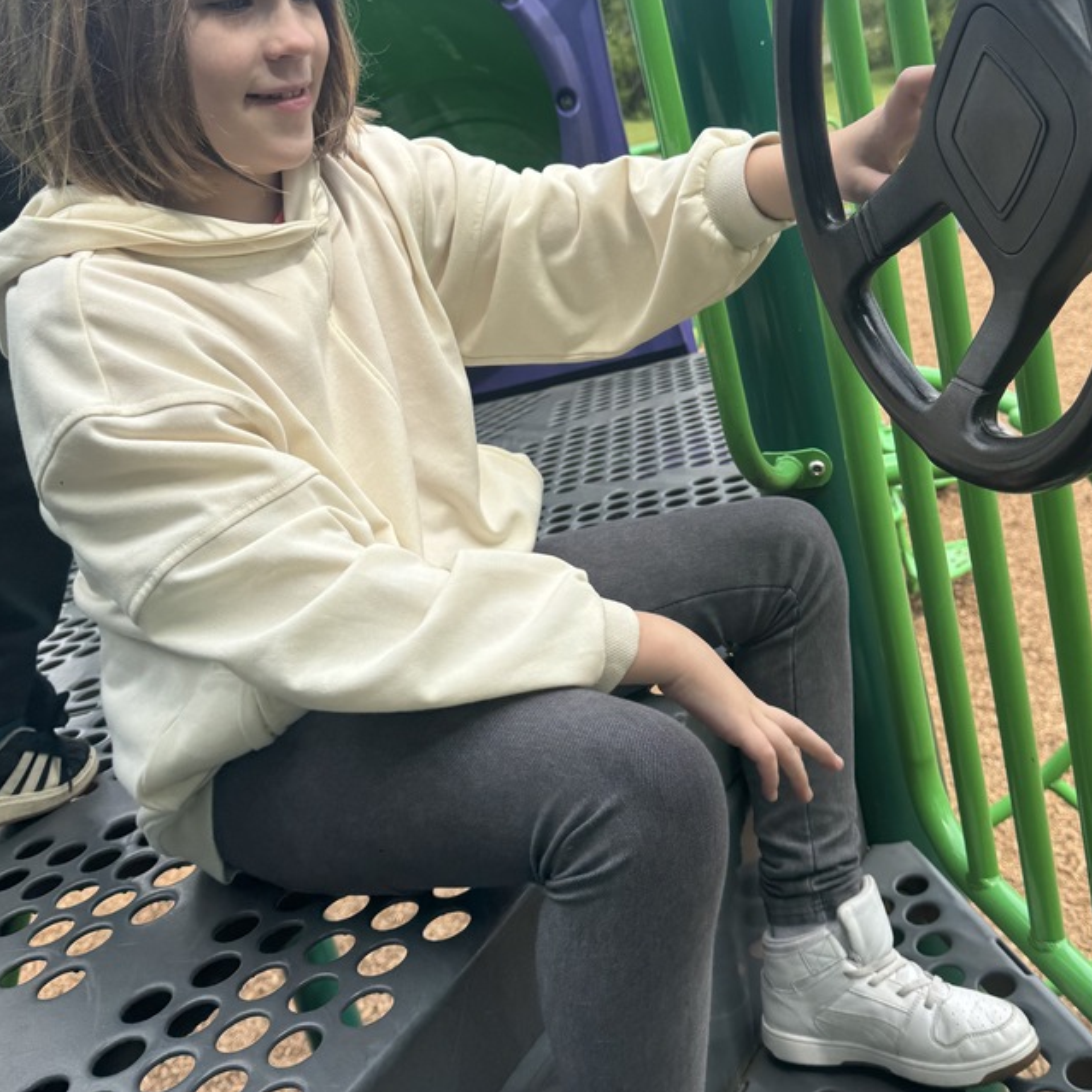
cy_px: 420
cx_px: 639
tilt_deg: -12.1
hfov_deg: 48.2
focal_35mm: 34
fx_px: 1213
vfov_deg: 48.1
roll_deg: +14.7
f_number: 1.78
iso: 80
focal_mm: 6.76
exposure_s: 1/1395
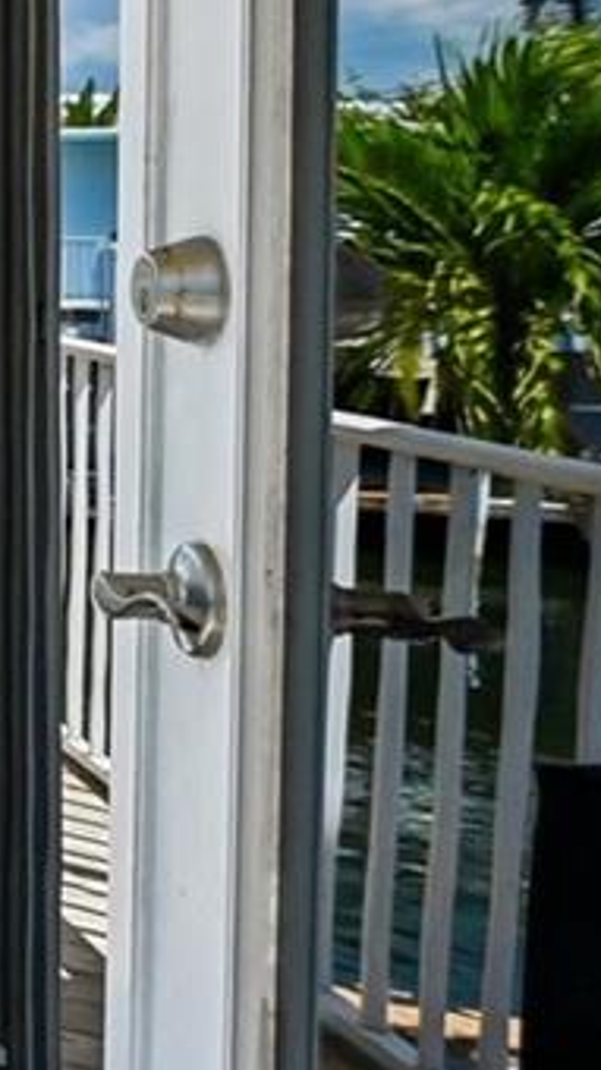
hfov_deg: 8.0
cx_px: -1847
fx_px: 1957
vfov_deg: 29.8
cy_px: 208
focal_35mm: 69
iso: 100
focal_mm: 14
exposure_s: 1/640
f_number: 6.3
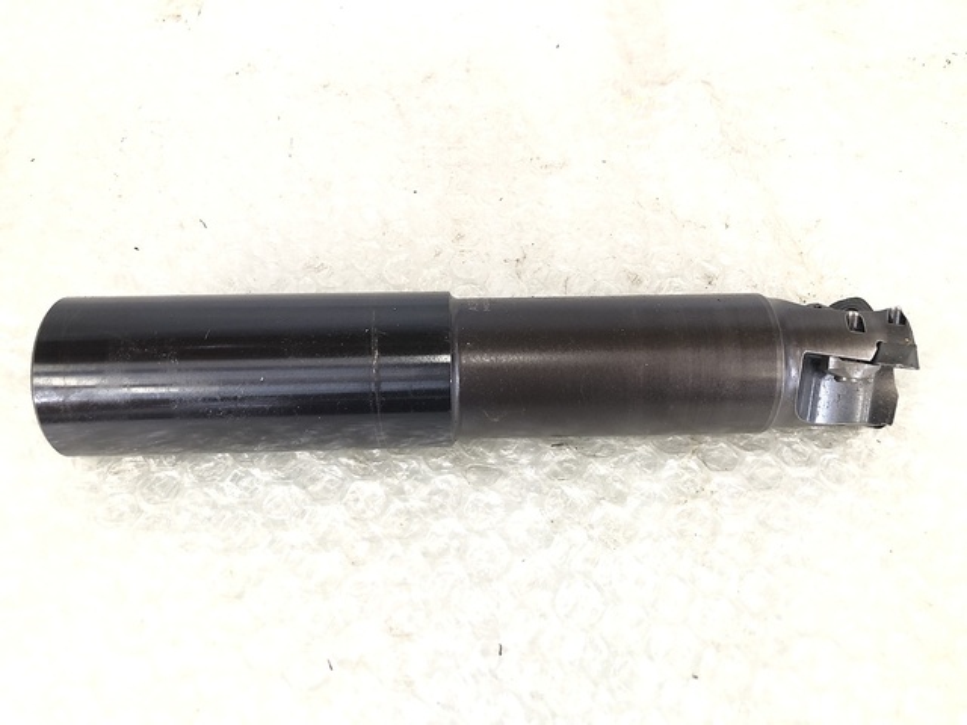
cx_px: 484
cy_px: 362
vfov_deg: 49.7
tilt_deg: -57.8
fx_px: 782
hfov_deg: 63.4
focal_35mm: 28
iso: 40
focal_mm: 3.99
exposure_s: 1/17
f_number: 1.8
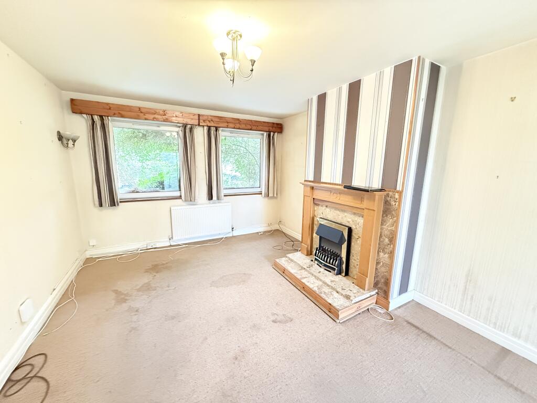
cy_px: 202
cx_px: 268
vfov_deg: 85.7
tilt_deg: -9.4
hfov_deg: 102.1
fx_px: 217
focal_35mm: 14
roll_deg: -1.2
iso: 1000
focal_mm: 2.22
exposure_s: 1/60
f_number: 2.2
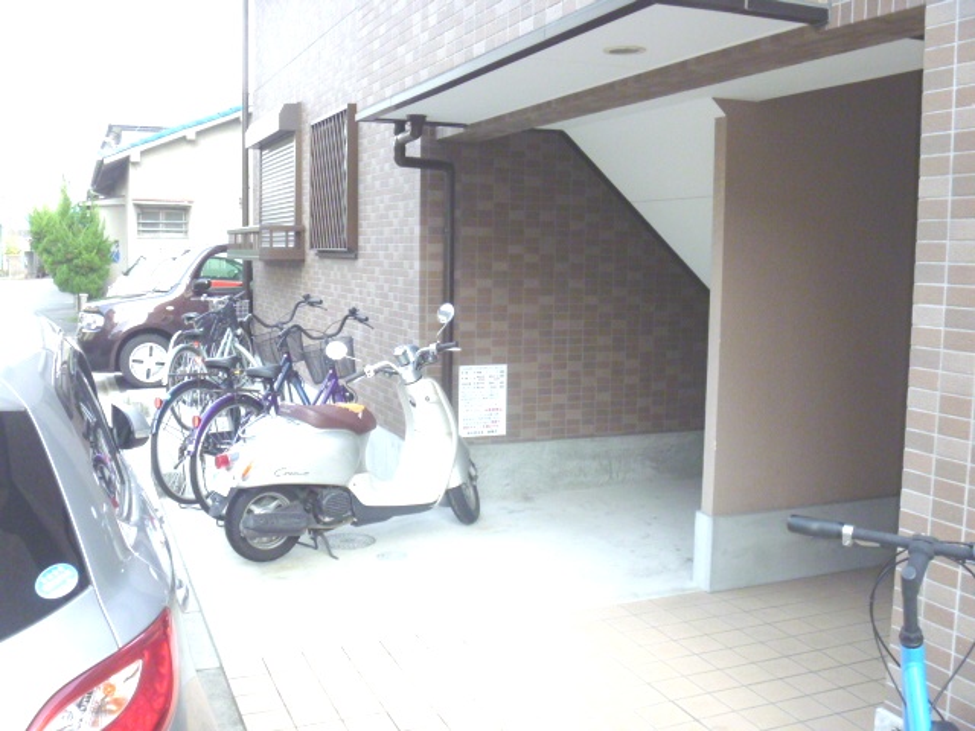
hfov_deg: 52.6
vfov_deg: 40.7
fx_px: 986
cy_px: 366
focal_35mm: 35
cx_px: 488
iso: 400
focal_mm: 6.3
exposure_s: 1/160
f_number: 4.5
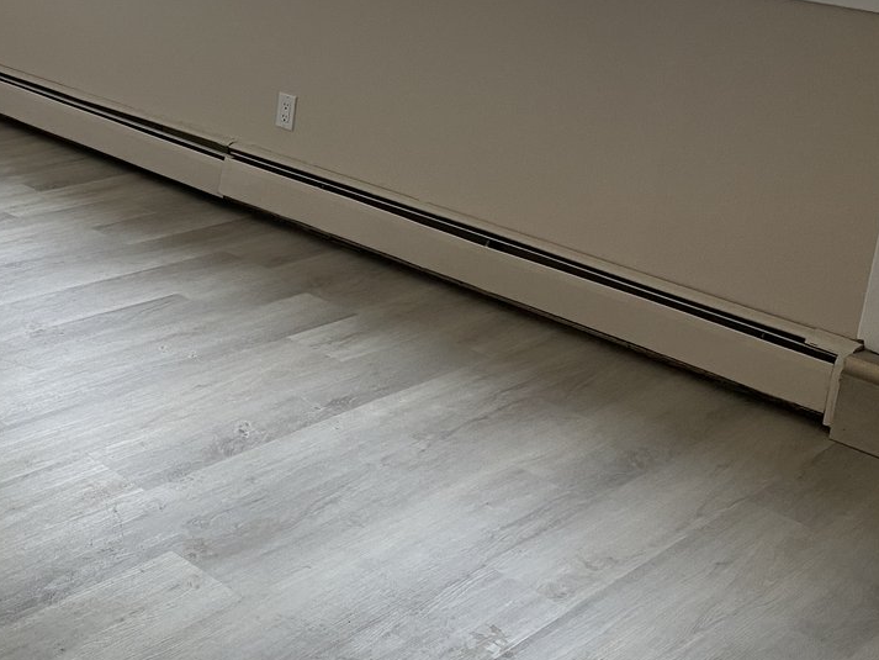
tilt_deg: -12.2
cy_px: 95
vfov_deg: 25.5
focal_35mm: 56
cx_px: 44
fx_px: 1422
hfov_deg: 32.2
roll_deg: -3.5
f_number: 1.8
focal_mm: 4.25
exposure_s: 1/60
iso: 100
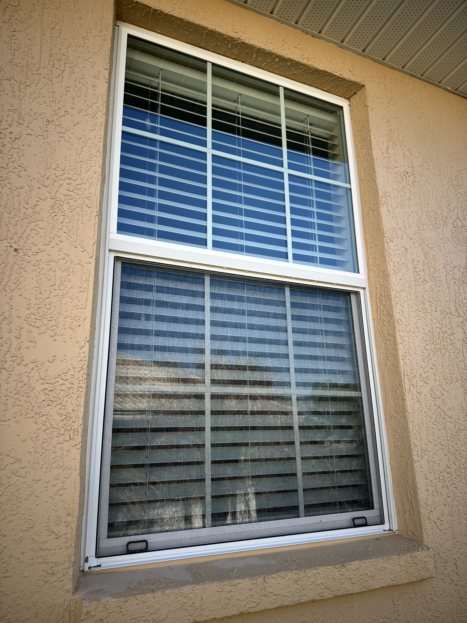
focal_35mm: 24
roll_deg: +0.2
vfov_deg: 71.6
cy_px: 312
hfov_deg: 56.8
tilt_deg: +15.4
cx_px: 234
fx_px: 432
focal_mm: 6.86
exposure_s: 1/1144
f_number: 1.78
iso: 80
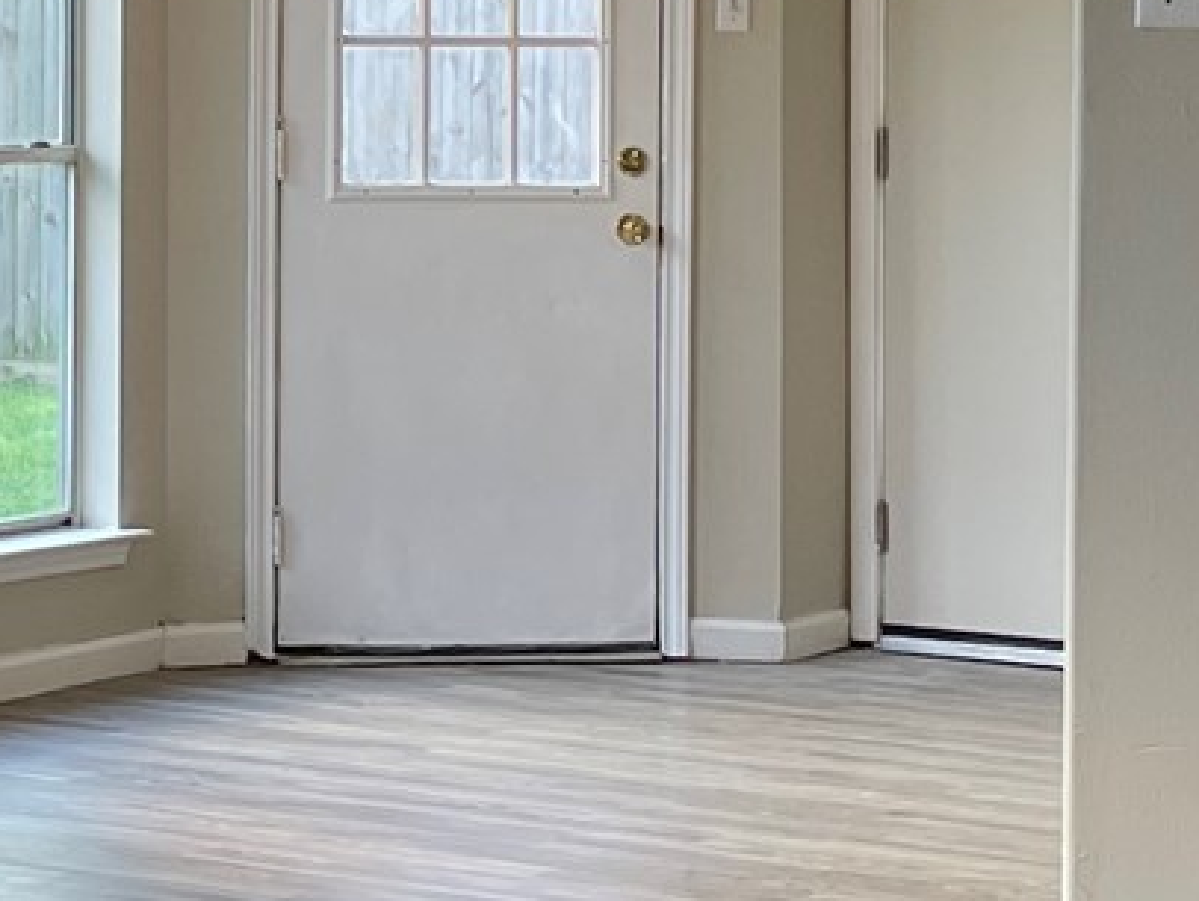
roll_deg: +0.0
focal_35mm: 131
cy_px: 145
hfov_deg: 14.7
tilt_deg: -1.3
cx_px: -112
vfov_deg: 11.3
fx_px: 4540
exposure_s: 1/60
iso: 80
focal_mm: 4.2
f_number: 1.6
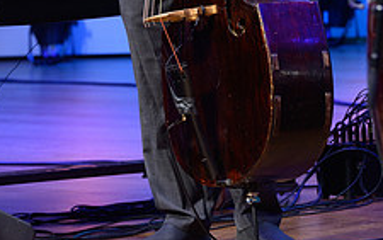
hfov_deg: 5.1
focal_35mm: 408
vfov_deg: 3.2
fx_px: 4262
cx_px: 220
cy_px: -78
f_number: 5.6
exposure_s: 1/200
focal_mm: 200
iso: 3200
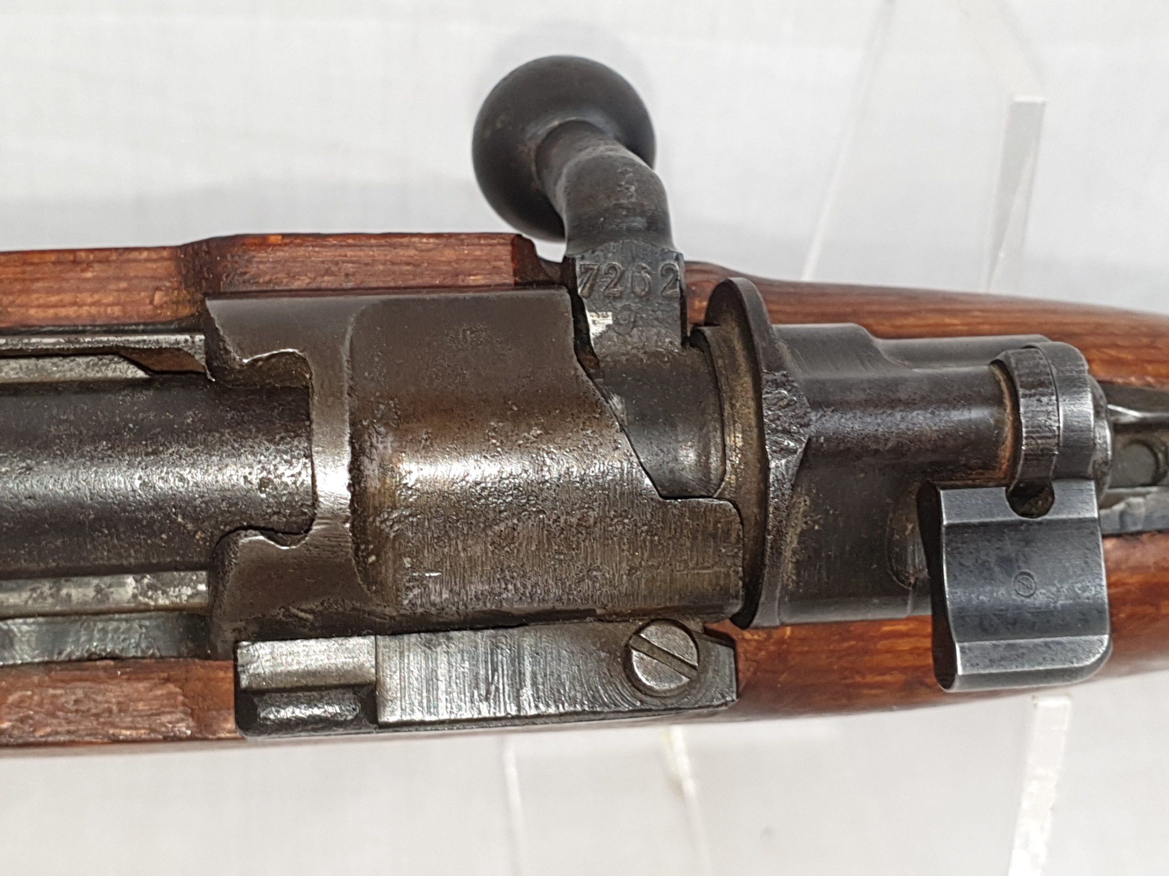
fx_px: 878
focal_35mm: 26
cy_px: 438
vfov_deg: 53.1
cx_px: 584
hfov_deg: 67.3
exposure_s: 1/50
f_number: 2.4
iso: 64
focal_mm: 4.3
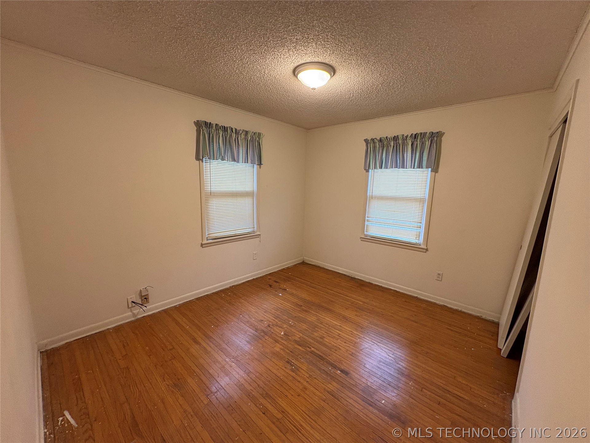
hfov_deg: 102.1
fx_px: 239
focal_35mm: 14
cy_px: 222
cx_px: 295
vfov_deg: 85.7
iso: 200
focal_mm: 2.22
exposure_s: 1/120
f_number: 2.2
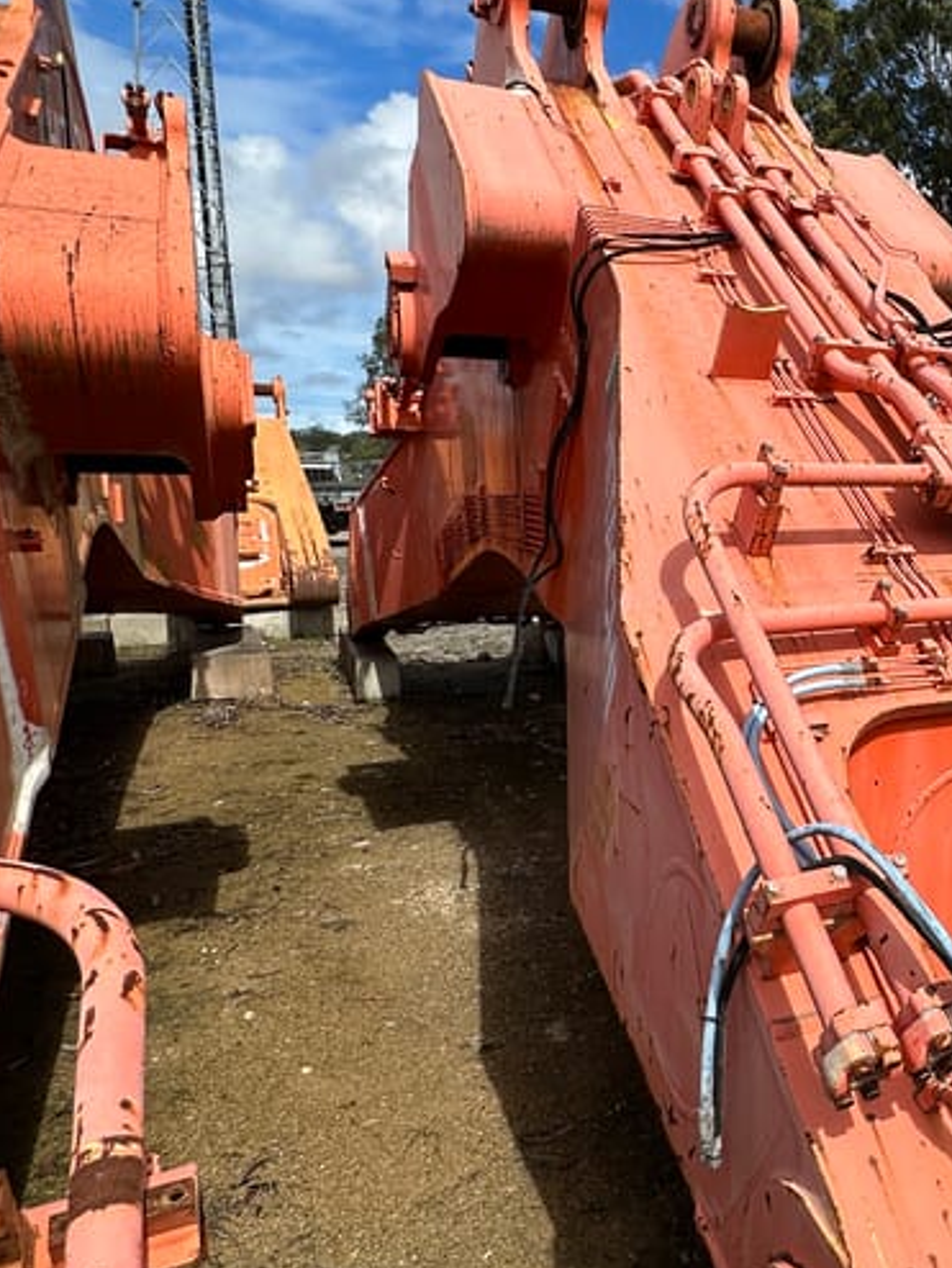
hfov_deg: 43.2
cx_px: 896
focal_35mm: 29
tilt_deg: -6.3
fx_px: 1062
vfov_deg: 61.6
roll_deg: -2.7
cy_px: 621
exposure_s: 1/2506
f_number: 2.2
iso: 50
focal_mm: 2.22
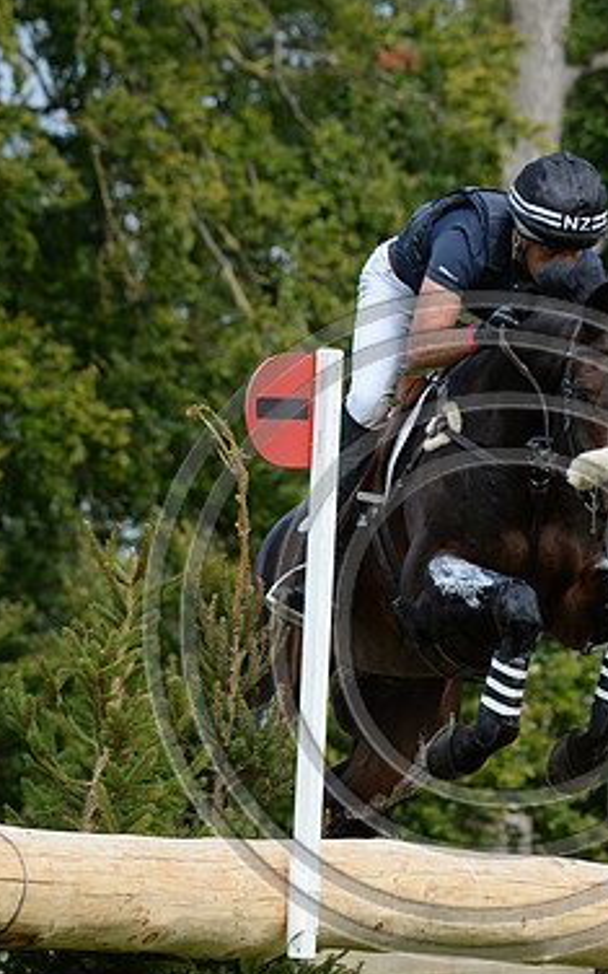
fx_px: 8749
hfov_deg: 4.0
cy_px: 578
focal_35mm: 330
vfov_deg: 6.4
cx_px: 481
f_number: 8
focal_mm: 210
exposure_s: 1/1000
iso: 800
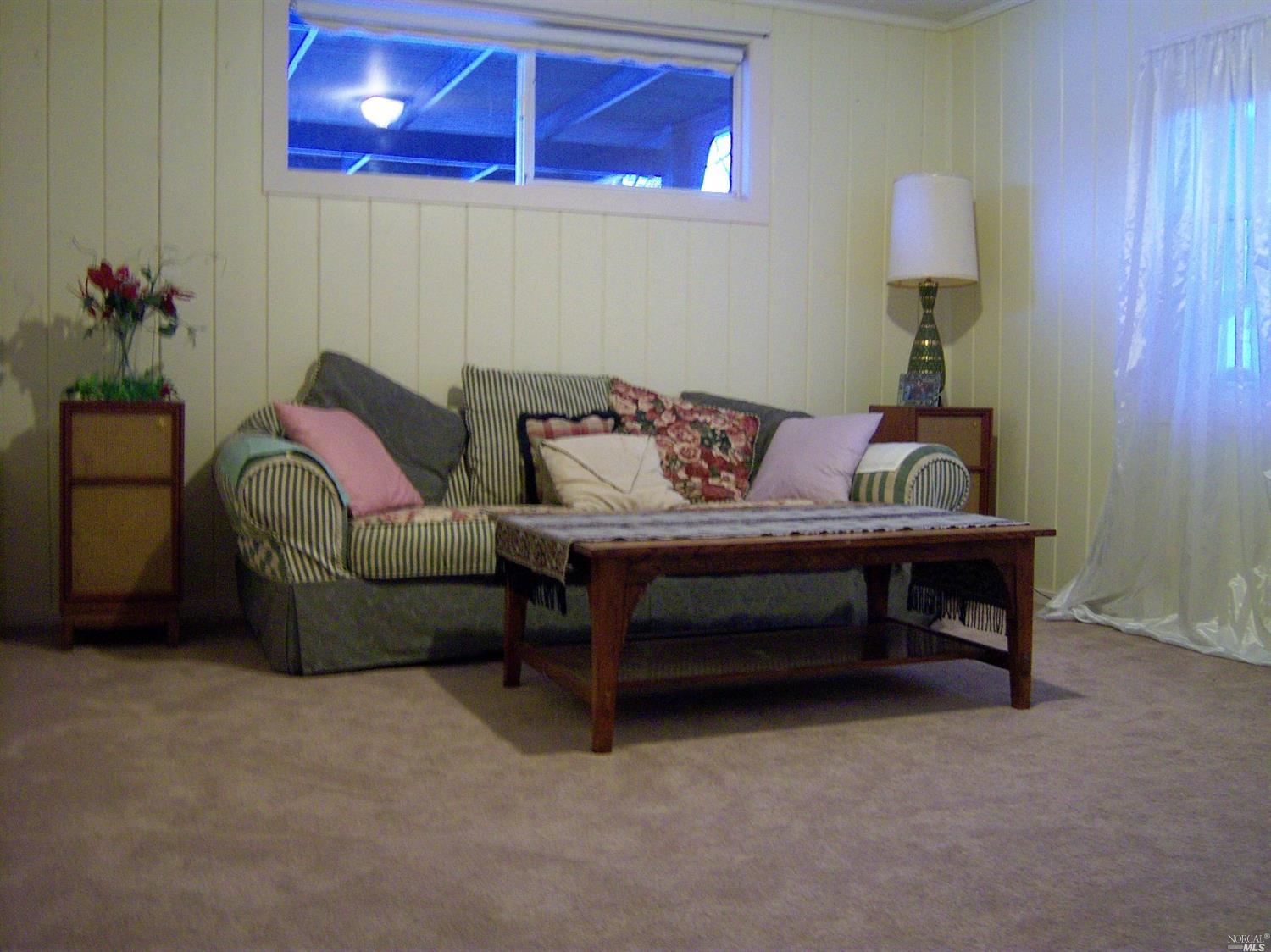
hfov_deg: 51.4
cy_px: 476
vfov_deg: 39.6
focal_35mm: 36
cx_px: 636
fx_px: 1321
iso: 160
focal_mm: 7.5
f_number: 2.8
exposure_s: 1/8
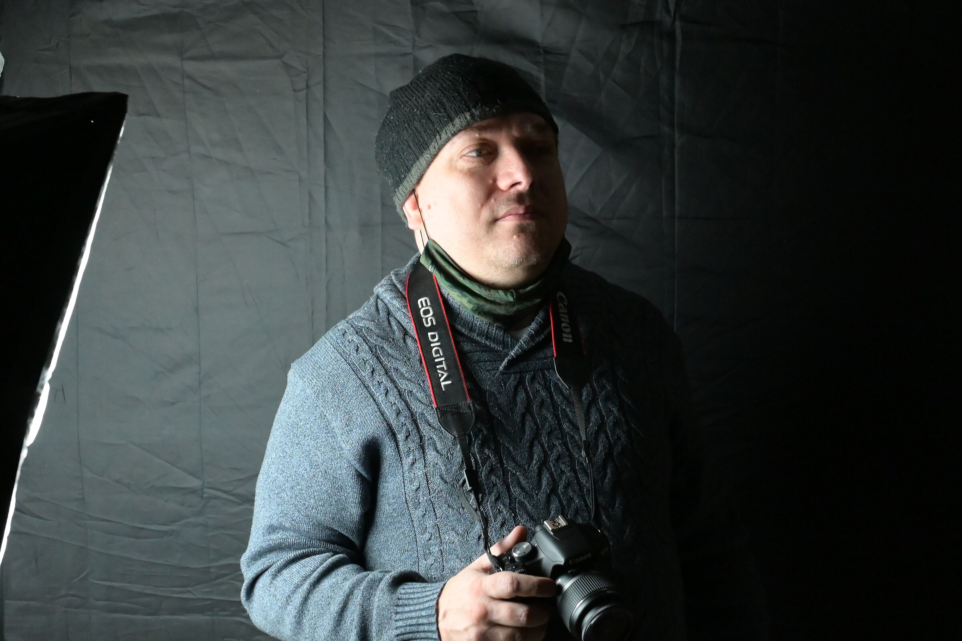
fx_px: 2084
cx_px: 481
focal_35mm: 78
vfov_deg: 17.5
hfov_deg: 26.0
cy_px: 320
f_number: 5.6
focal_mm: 52
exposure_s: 1/200
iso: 6400
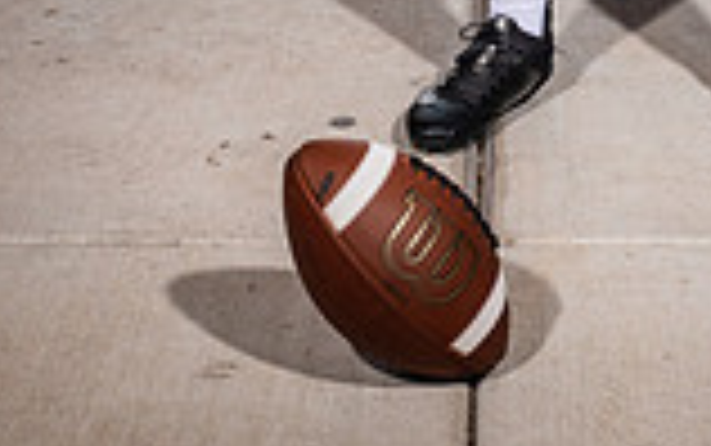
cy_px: -509
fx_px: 2366
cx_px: 580
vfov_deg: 9.8
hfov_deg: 16.9
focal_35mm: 122
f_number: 7.1
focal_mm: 42
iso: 160
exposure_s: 1/400
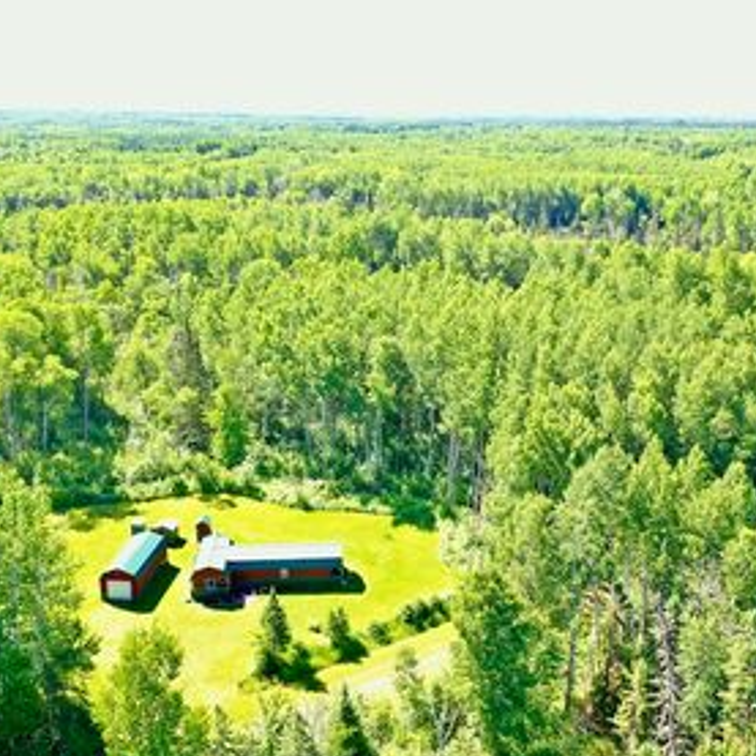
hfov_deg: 44.9
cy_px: 383
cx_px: 415
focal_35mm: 37
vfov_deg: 44.9
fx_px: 914
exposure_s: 1/100
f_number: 4
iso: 100
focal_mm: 10.26
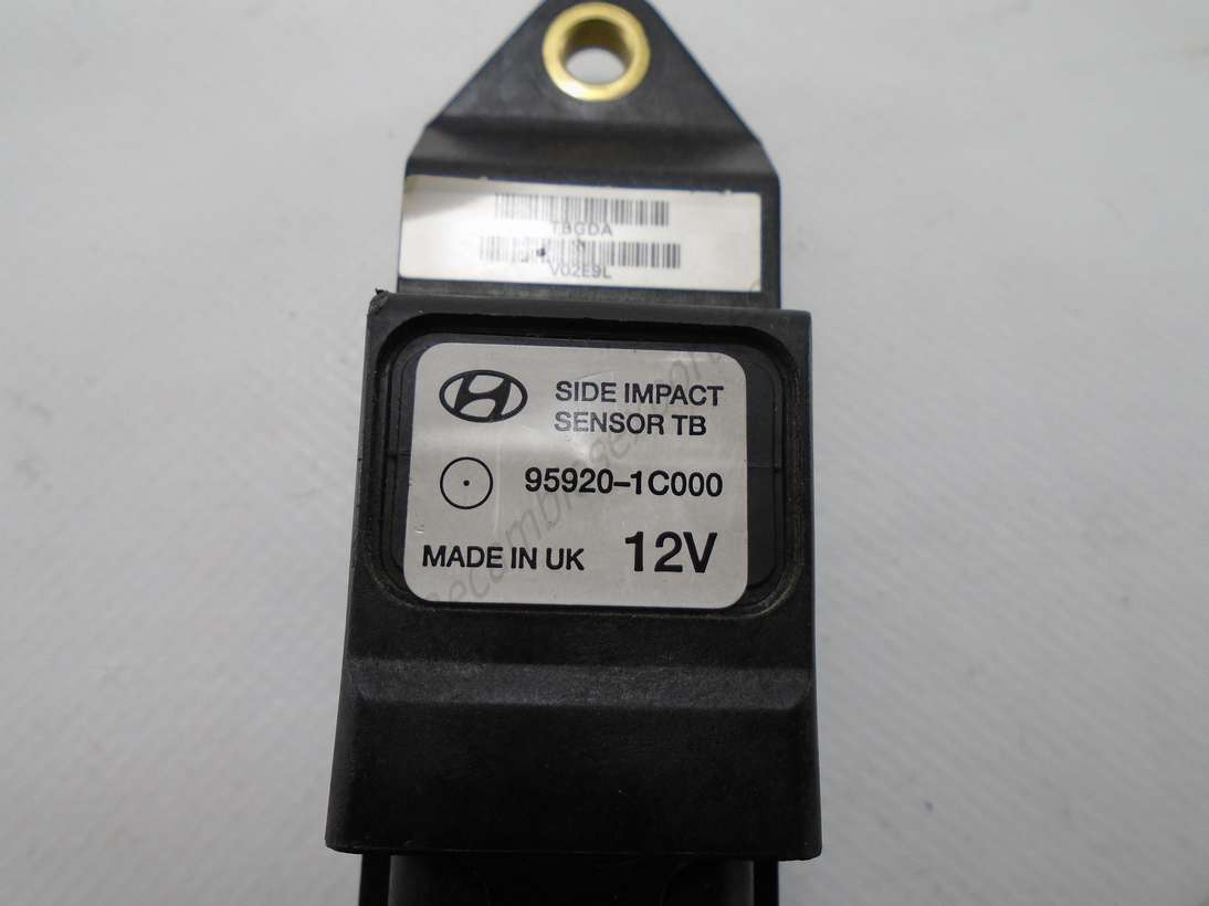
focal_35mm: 26
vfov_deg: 53.0
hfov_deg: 67.3
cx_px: 604
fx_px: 908
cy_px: 453
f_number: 3.2
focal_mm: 4.6
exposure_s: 1/125
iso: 100
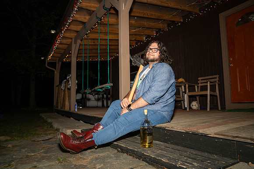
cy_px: 84
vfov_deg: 51.3
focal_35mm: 25
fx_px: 176
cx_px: 127
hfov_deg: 71.5
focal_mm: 25
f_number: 4
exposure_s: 1/250
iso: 500
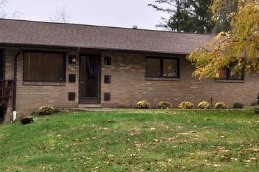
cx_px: 91
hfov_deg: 26.9
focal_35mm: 75
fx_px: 538
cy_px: 80
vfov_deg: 18.2
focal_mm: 29
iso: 200
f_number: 4.8
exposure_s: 1/200
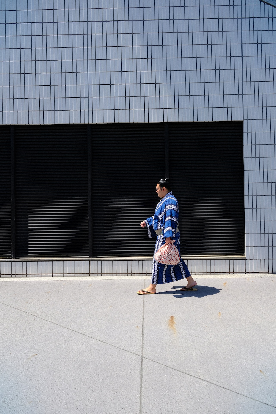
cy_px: 207
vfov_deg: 54.4
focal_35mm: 35
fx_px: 402
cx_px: 138
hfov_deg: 37.9
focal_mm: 23
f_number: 6.4
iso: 400
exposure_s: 1/1000
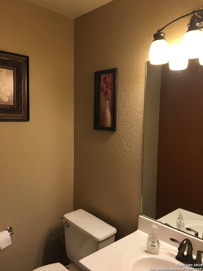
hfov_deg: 48.2
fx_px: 227
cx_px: 102
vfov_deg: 61.7
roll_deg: +0.2
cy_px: 136
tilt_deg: -4.0
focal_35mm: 29
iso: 50
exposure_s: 1/33
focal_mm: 4.15
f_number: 2.2
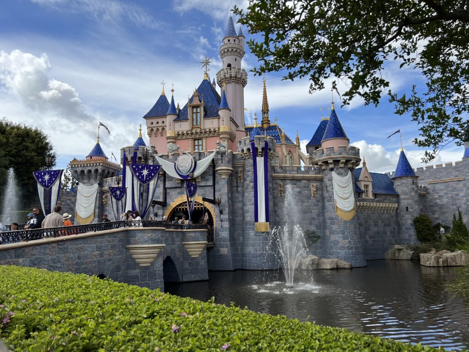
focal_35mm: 26
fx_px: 352
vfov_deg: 53.1
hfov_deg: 67.3
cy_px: 176
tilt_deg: +9.1
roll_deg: +1.0
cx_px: 234
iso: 50
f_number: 1.5
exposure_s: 1/4115
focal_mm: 5.7
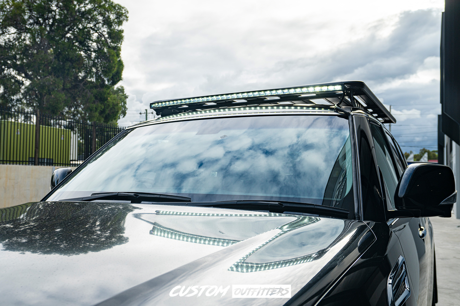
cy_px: 153
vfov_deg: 45.0
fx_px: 371
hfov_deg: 63.7
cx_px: 230
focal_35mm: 29
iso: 100
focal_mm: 29
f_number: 5
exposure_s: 1/250
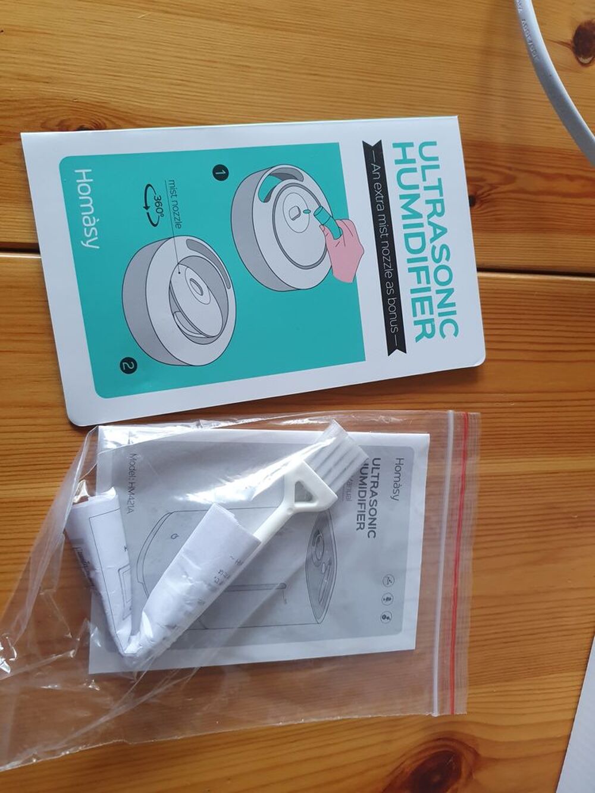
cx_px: 298
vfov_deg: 67.3
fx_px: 596
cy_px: 396
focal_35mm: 26
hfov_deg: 53.1
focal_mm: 4.32
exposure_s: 1/50
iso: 250
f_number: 1.5
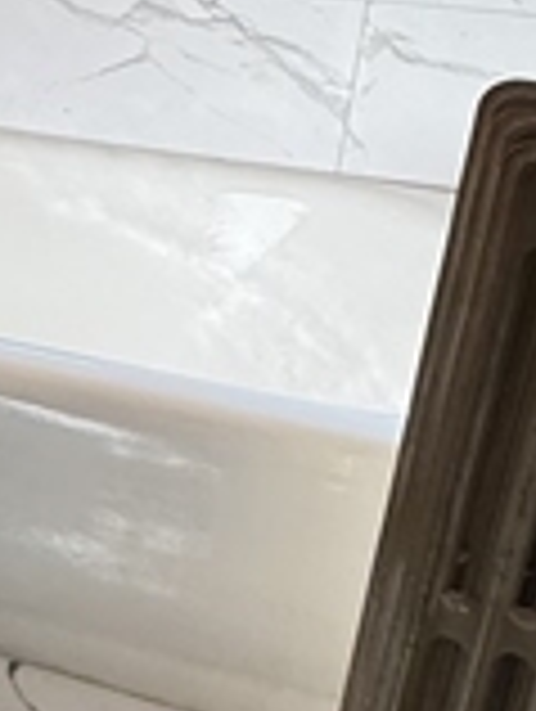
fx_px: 1400
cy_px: 63
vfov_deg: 27.4
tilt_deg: -18.2
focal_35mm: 68
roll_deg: +2.0
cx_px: -473
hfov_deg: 17.1
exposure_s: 1/120
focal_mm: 2.22
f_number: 2.2
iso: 160
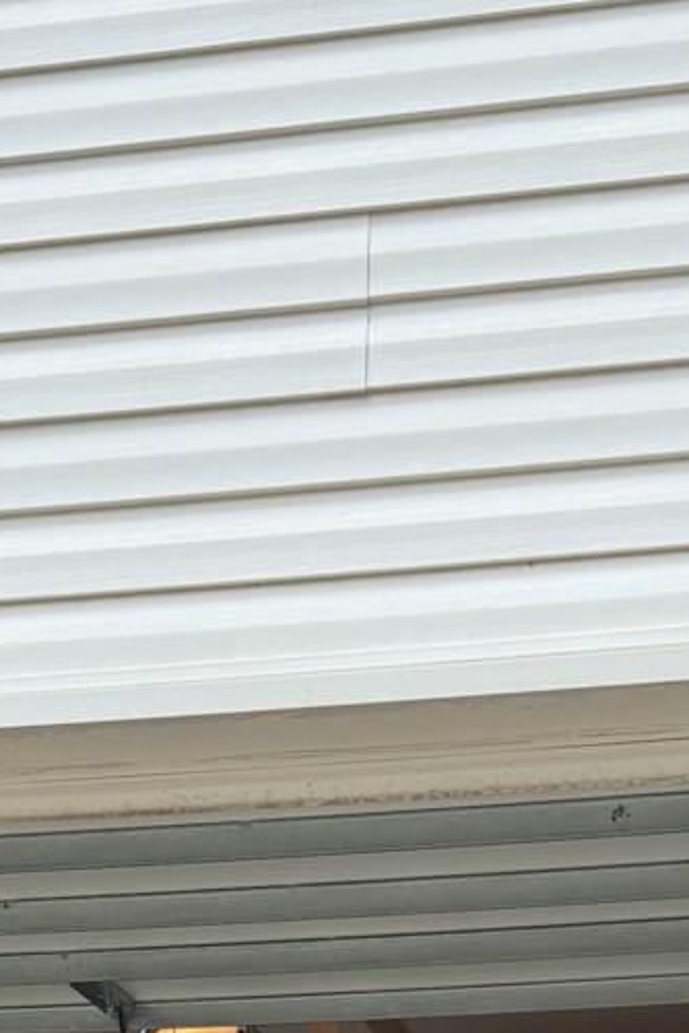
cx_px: 54
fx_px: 2928
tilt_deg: +3.1
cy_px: 1515
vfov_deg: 18.0
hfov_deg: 13.3
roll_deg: -1.1
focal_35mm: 102
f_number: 1.78
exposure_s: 1/858
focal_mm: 6.76
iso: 80
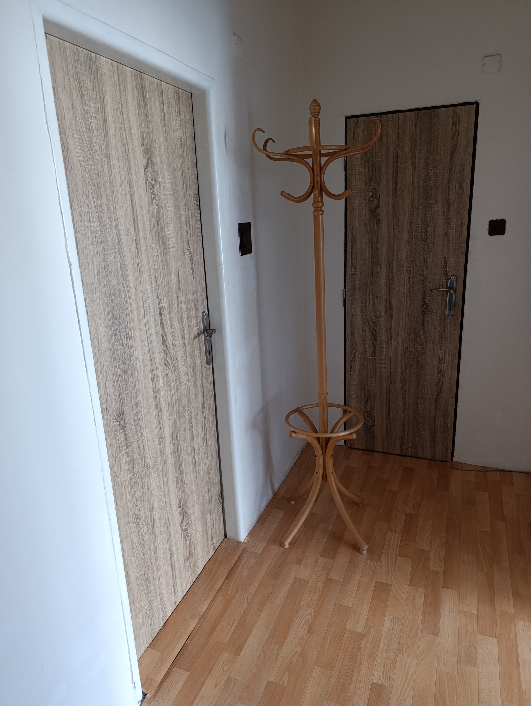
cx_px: 266
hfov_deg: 59.0
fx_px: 469
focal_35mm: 23
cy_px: 353
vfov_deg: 73.8
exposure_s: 1/25
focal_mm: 6.14
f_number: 1.6
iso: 1000
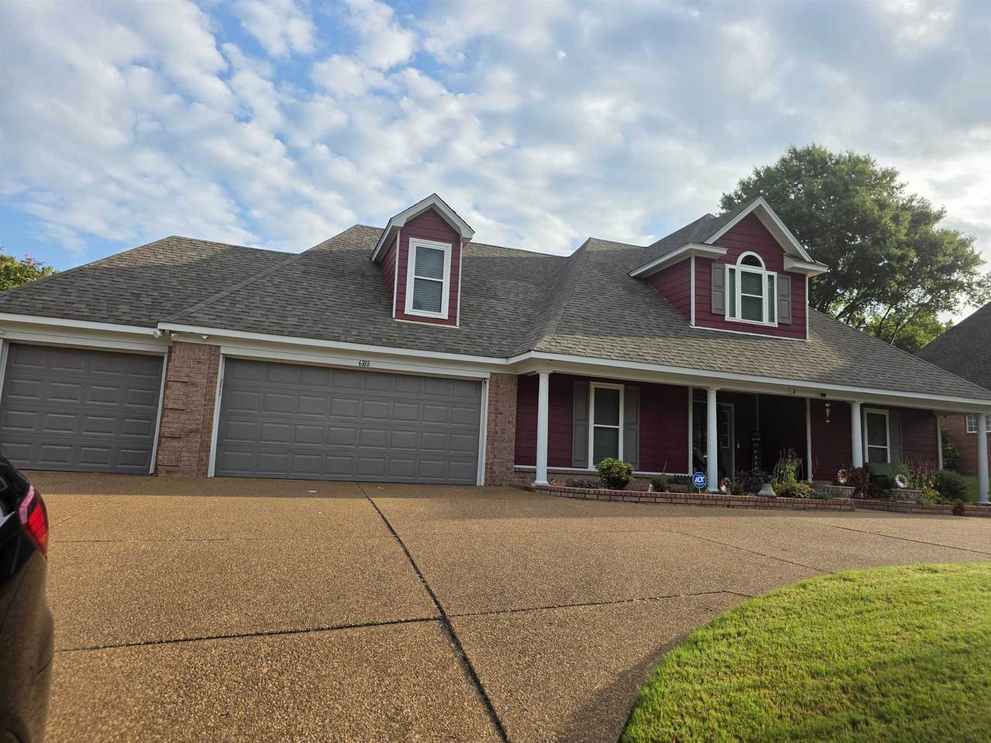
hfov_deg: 73.9
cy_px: 372
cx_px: 496
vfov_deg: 58.9
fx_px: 658
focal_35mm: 23
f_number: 1.7
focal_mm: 6.3
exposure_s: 1/3354
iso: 80
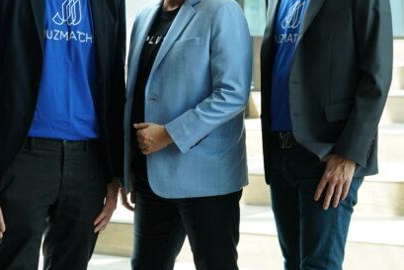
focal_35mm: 122
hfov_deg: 16.8
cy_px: 65
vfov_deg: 11.2
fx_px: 1370
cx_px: 200
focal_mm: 65
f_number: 4
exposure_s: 1/80
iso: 400
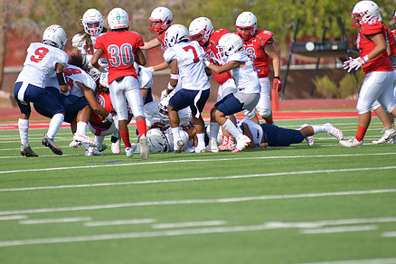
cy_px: 96
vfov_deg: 3.5
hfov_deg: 5.2
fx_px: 4367
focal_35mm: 397
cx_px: 181
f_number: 3.5
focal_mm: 300
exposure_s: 1/2000
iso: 125
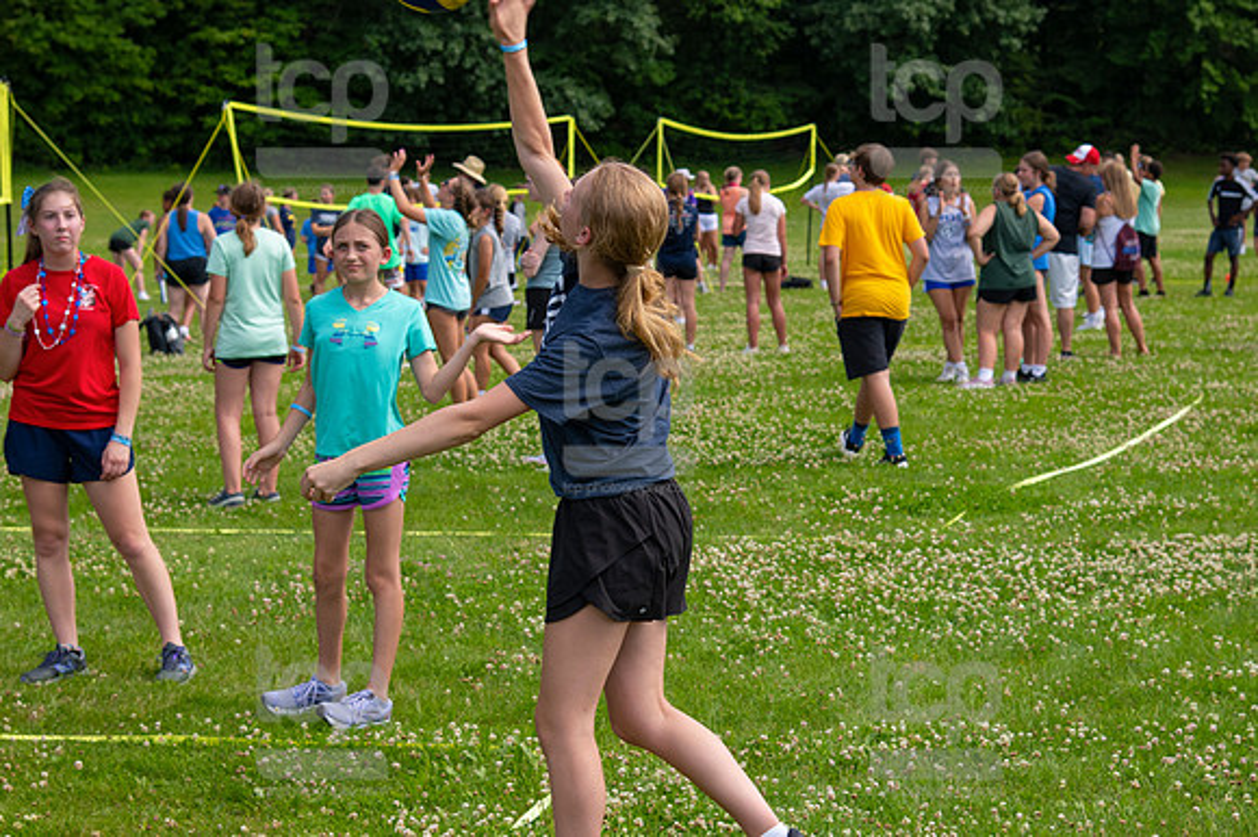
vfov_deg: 15.7
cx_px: 629
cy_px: 418
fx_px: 3038
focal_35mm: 87
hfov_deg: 23.4
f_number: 5.6
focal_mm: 58
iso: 250
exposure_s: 1/800
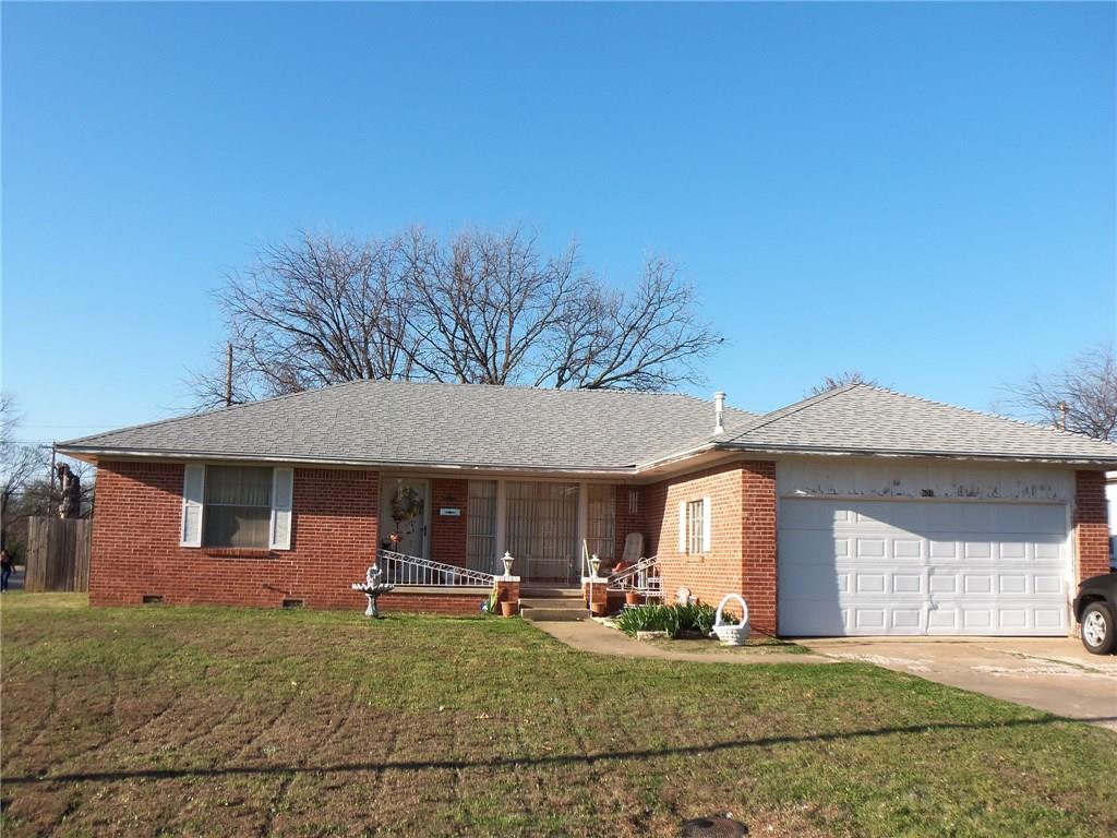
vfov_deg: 38.7
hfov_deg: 50.1
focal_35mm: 37
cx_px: 558
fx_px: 1194
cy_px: 419
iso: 64
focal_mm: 6.7
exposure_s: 1/500
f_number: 3.6
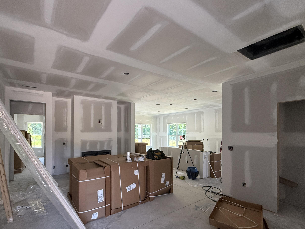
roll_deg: -0.2
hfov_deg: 90.9
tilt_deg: +2.1
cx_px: 142
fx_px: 150
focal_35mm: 17
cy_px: 131
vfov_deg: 74.3
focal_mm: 2.22
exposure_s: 1/99
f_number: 2.2
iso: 125
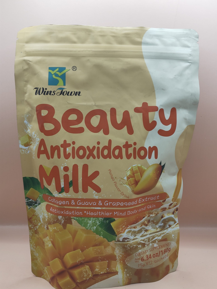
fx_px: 418
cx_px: 108
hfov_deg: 29.1
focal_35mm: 50
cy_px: 144
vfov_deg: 38.2
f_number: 1.88
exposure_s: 1/100
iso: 142
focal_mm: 5.56
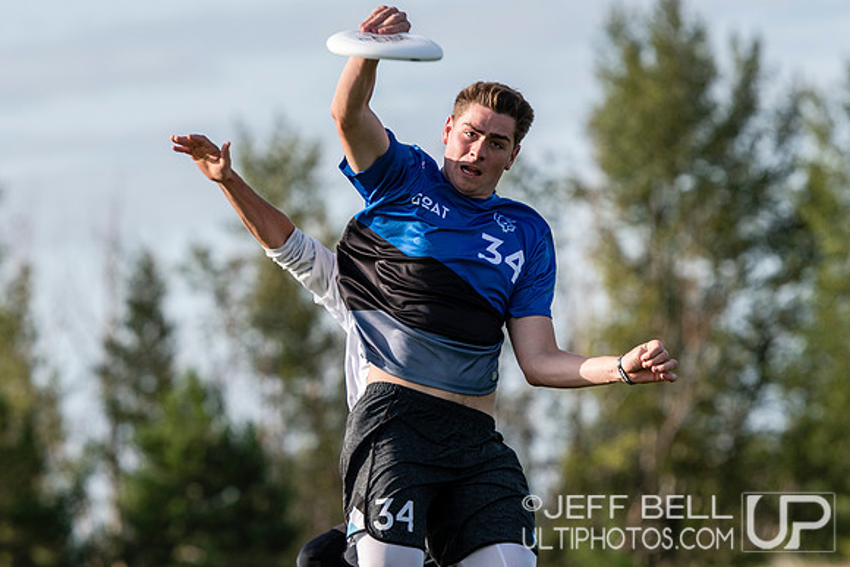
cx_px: 425
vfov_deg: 3.7
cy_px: 170
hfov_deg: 5.6
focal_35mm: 368
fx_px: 8684
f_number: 4
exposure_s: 1/1250
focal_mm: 175
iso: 140
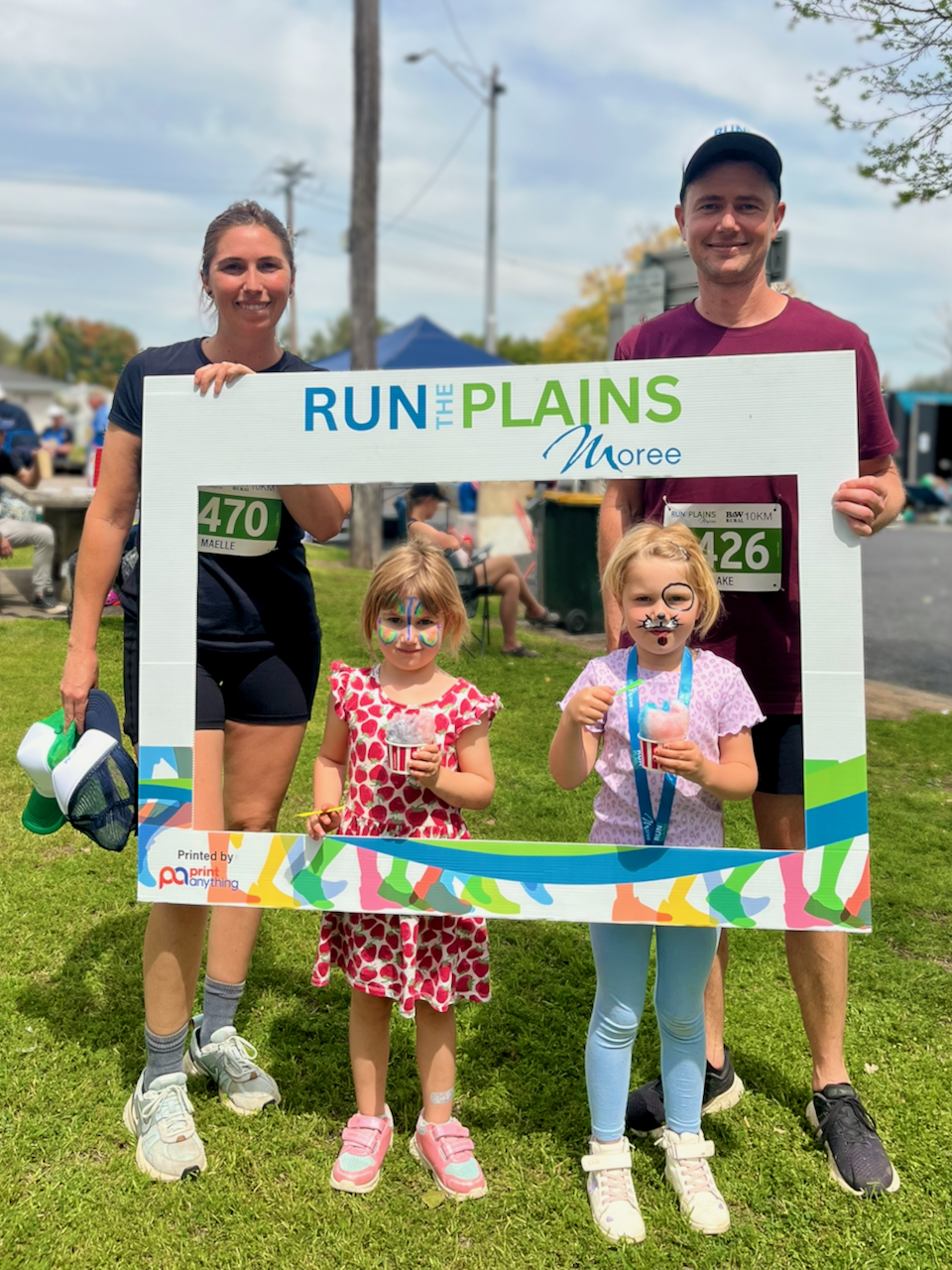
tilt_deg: -4.0
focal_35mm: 26
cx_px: 476
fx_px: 953
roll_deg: -1.9
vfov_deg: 67.3
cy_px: 635
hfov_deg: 53.1
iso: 50
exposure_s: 1/4149
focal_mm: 5.1
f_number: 1.6
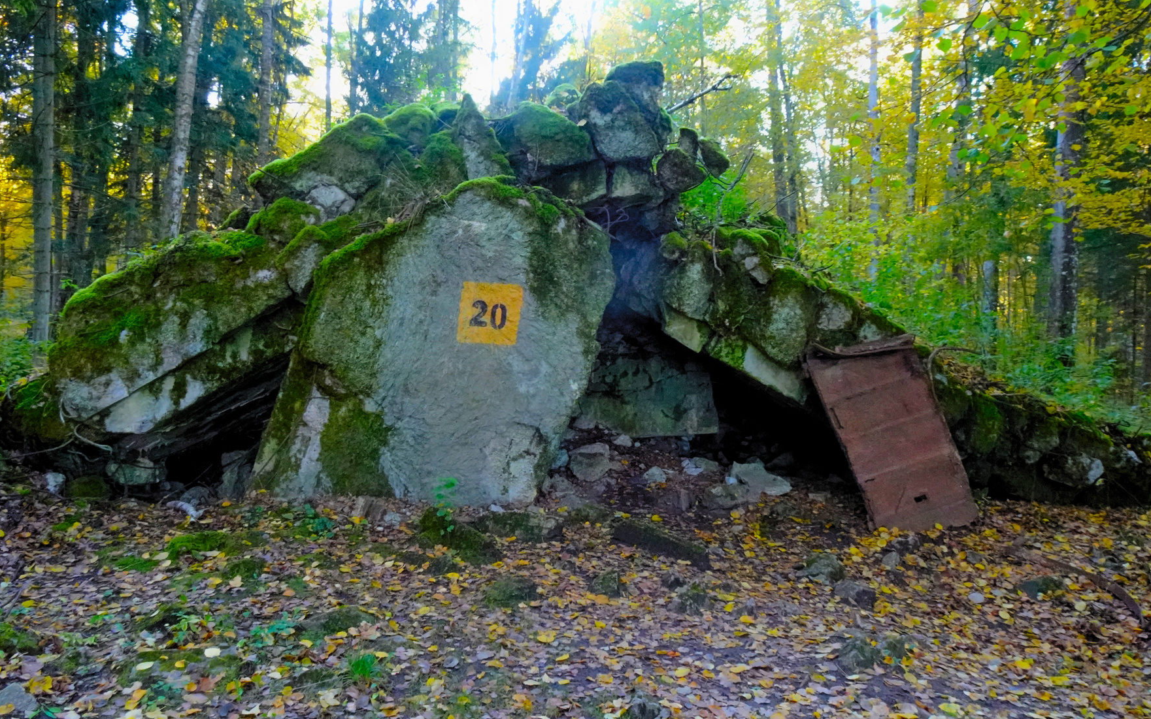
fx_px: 816
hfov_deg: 70.4
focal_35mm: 26
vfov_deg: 47.6
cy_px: 348
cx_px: 575
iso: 1000
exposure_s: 1/80
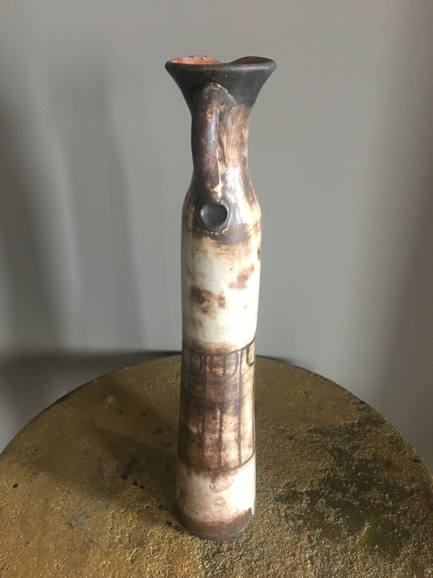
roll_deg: -1.0
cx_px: 216
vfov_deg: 61.7
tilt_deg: -28.1
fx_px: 484
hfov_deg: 48.2
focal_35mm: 29
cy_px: 289
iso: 80
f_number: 2.2
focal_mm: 4.15
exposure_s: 1/10
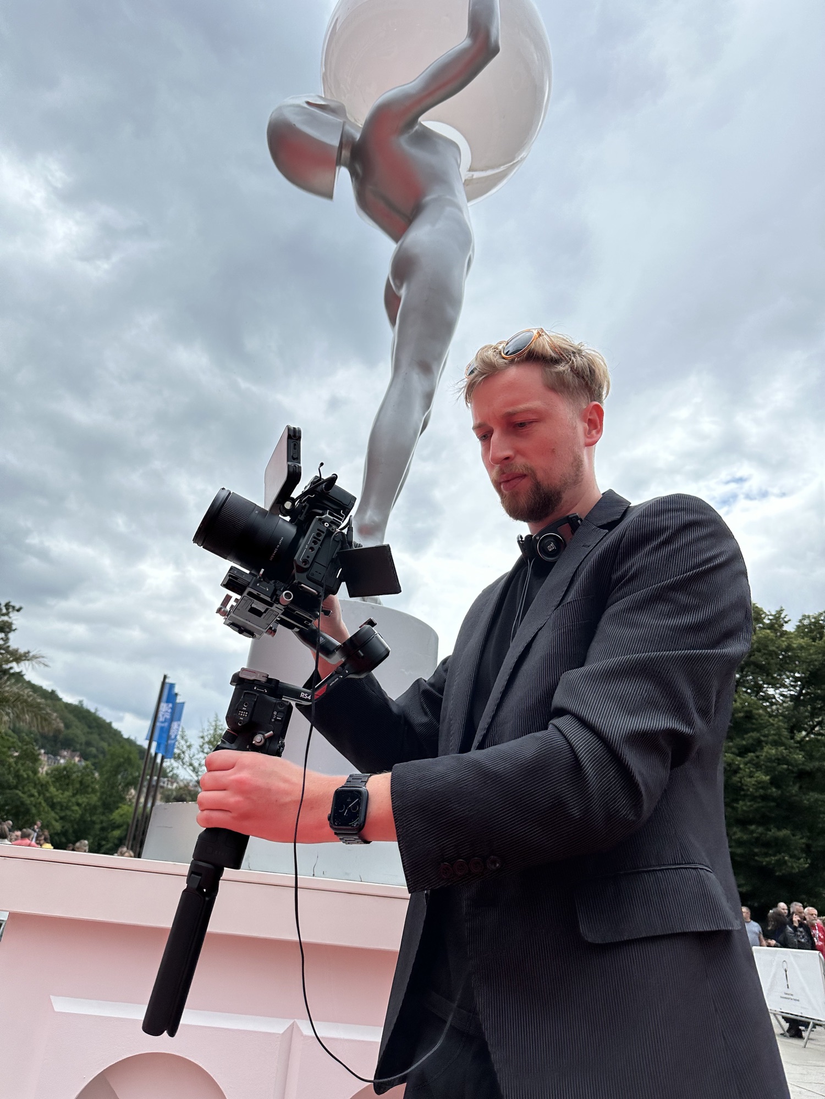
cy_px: 550
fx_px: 763
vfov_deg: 71.6
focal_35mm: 24
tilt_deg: +26.7
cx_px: 412
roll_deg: -7.0
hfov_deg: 56.8
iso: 80
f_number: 1.78
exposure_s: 1/5525
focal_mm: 6.86
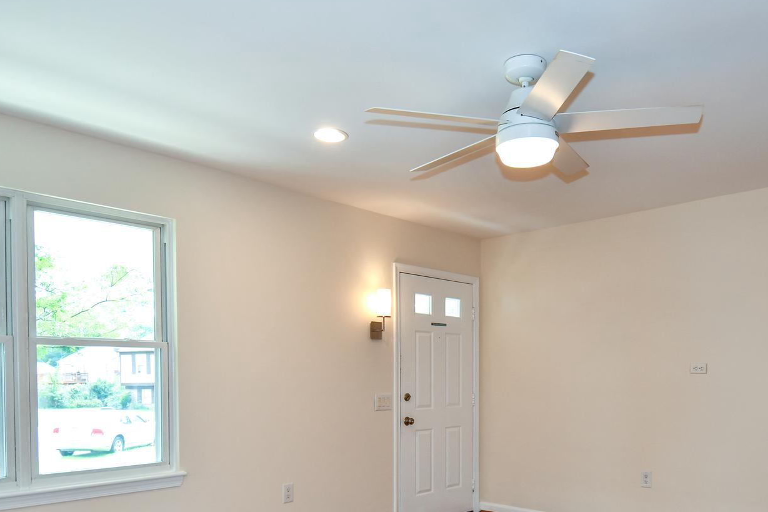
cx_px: 431
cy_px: 409
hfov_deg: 61.7
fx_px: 640
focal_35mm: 30
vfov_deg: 41.7
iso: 200
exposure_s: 1/60
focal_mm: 12
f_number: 4
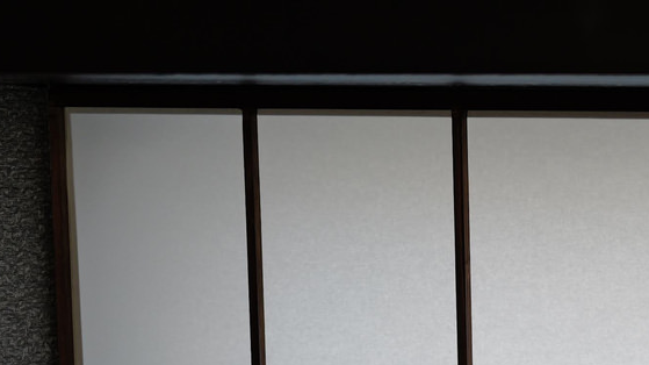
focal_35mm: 165
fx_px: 2839
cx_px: 951
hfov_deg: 12.4
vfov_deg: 7.1
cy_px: 746
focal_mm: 43
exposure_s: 1/100
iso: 100
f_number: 2
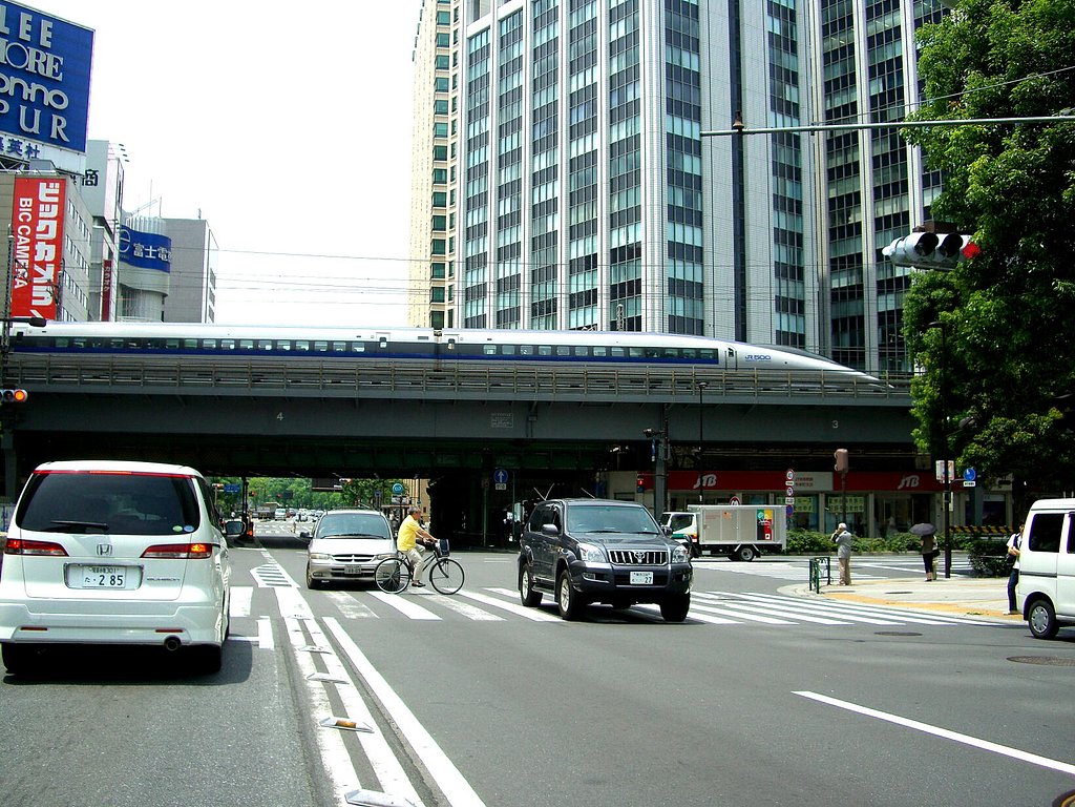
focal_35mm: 38
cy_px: 404
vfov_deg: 37.7
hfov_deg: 49.0
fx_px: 1180
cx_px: 538
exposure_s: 1/320
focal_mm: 7.9
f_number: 5.6
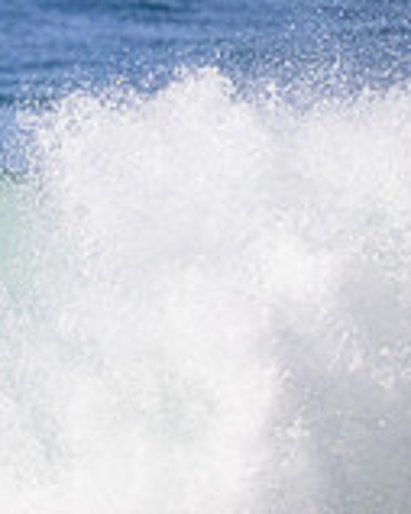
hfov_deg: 0.6
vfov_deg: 0.7
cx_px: -421
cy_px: 260
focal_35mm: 2748
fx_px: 41824
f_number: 11
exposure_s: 1/2000
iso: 1400
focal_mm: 800
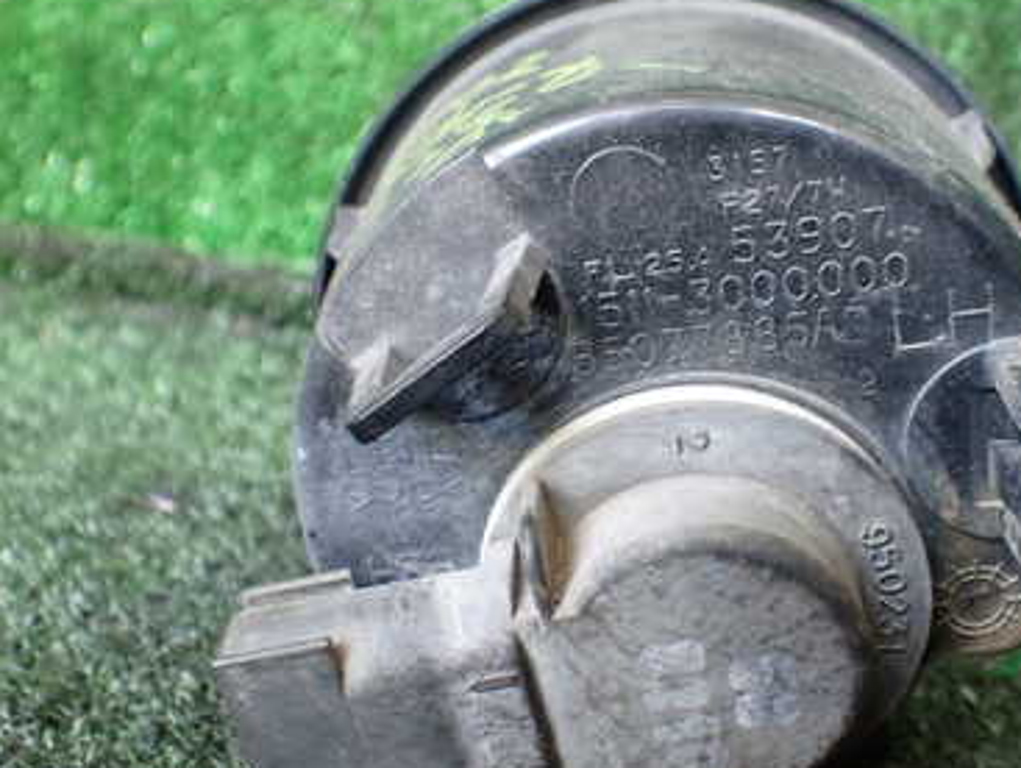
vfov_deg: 29.7
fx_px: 1447
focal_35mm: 49
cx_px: 606
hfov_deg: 38.7
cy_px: 384
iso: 800
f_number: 2.3
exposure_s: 1/100
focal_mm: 5.4
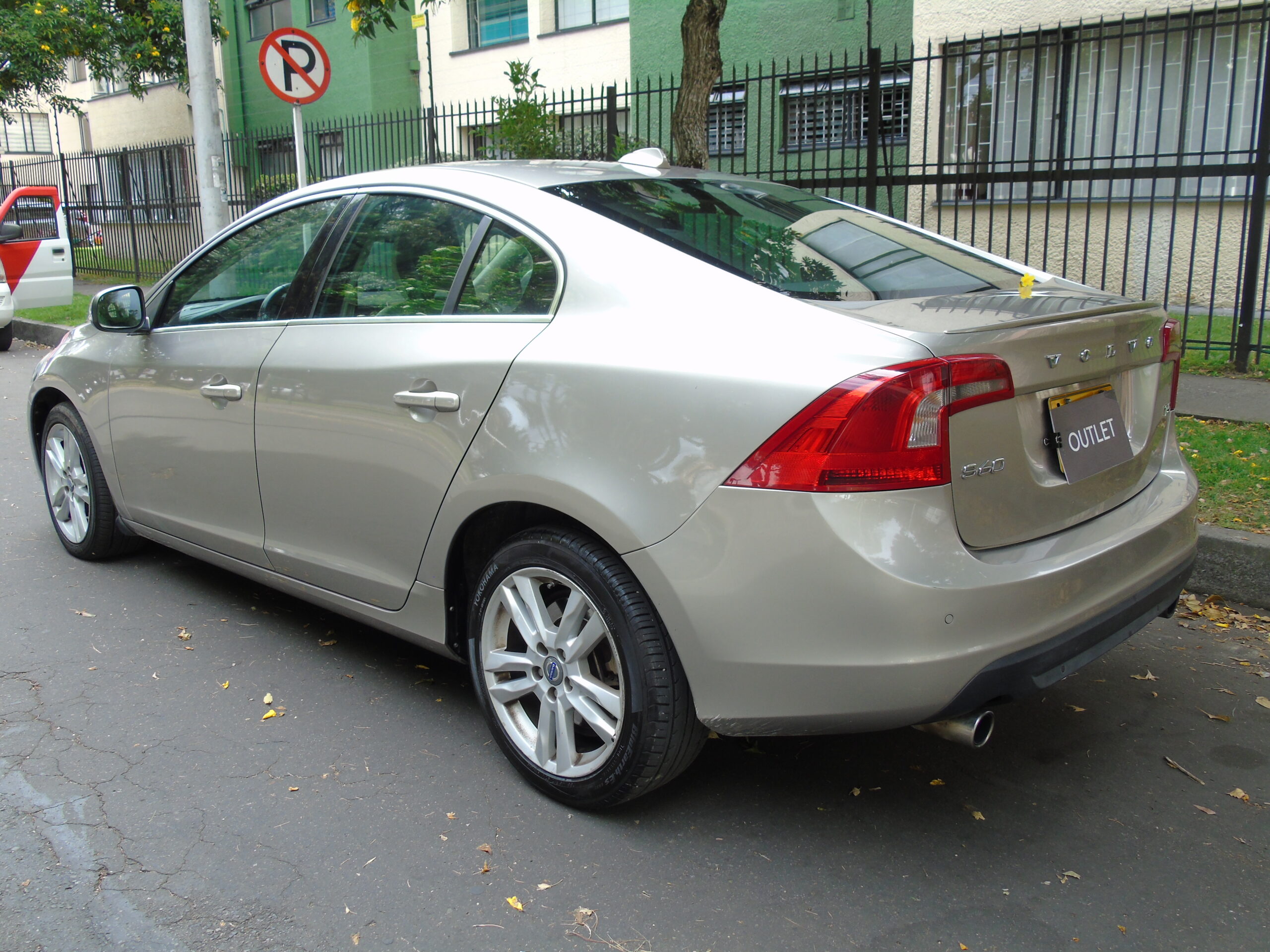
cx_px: 635
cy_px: 476
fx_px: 1064
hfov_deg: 61.7
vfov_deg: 48.2
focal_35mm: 29
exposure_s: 1/80
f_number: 3.6
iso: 80
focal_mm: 5.2
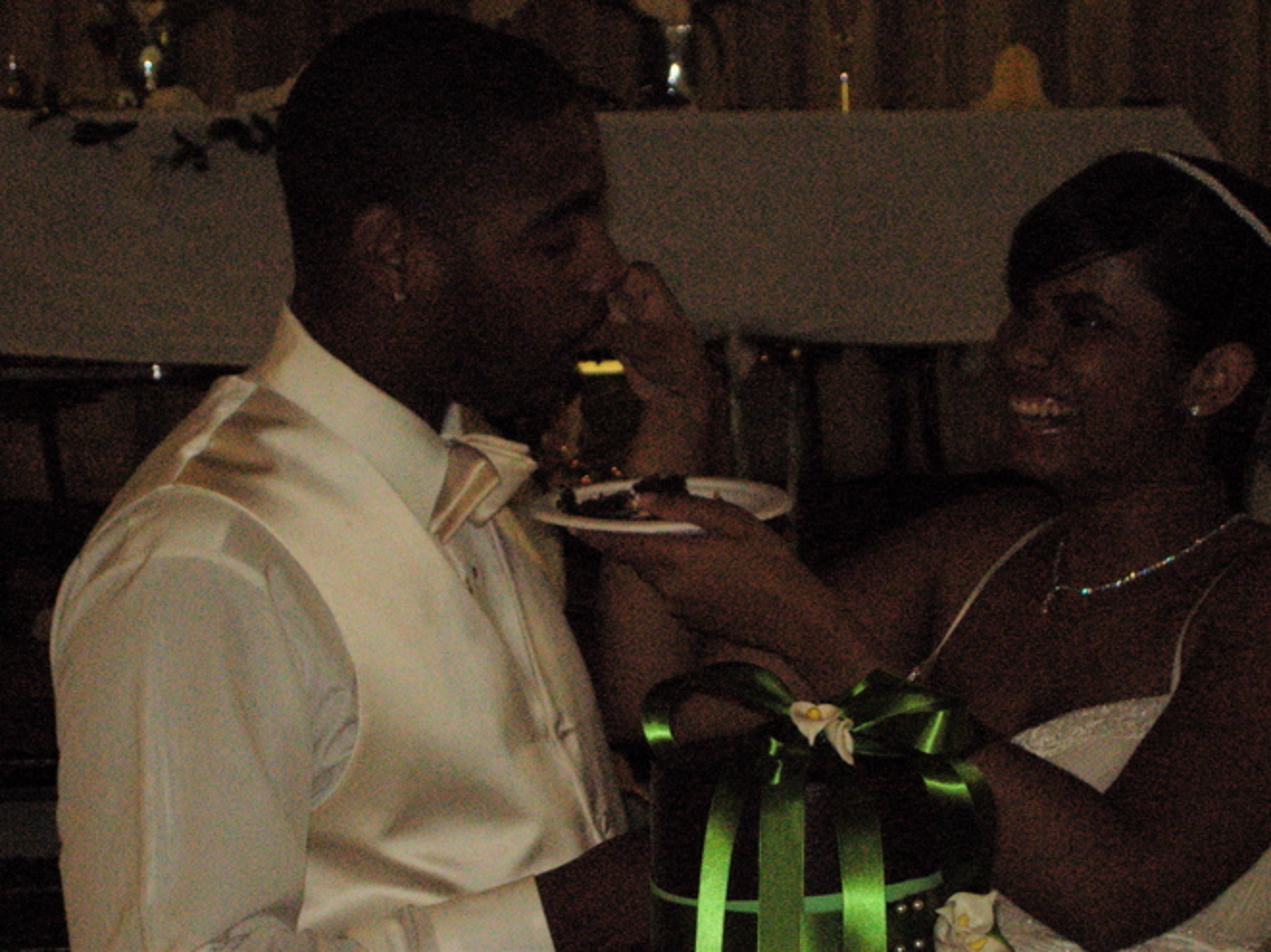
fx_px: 4661
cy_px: 474
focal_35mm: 127
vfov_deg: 11.7
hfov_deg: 15.5
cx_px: 638
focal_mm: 26.3
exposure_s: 1/90.5
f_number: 5.3
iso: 400
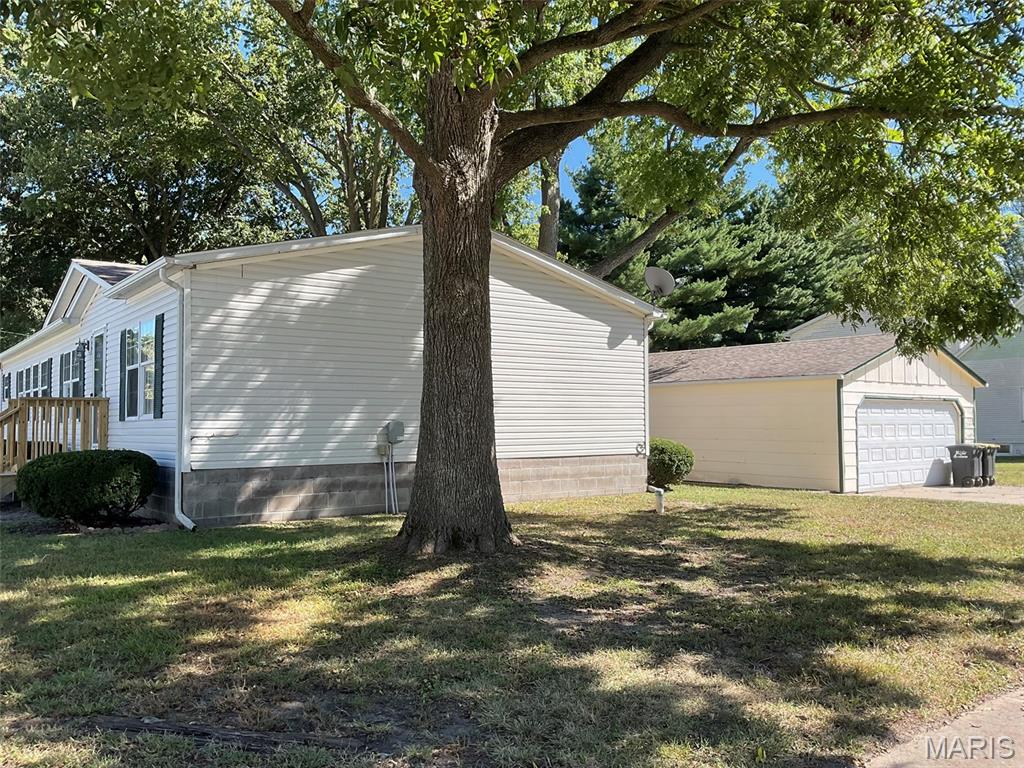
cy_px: 384
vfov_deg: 48.2
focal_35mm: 29
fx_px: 858
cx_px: 512
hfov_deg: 61.7
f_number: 1.8
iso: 16
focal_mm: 3
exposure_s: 1/540
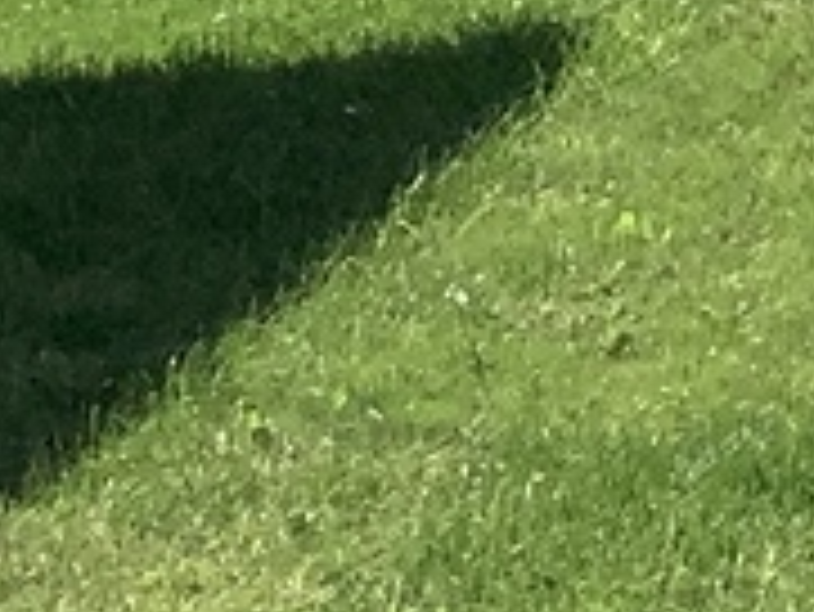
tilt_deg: -6.3
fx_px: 5812
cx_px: 2114
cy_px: -868
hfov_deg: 7.4
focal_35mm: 247
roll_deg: -0.4
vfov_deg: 5.8
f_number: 2.4
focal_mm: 3.3
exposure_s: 1/1733
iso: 25
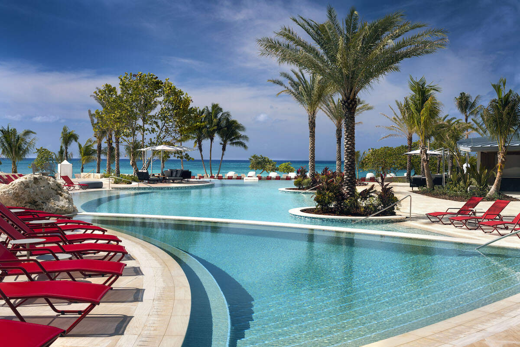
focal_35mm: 40
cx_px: 260
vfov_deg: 33.4
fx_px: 578
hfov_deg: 48.5
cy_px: 174
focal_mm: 40
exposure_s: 1/50
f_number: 11
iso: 100
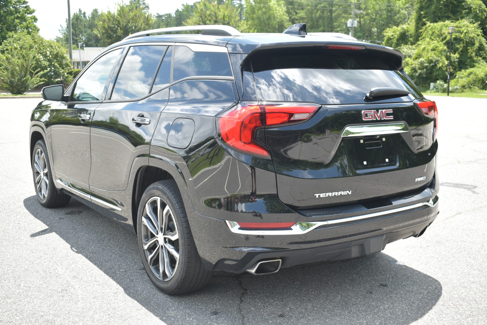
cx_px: 244
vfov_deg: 33.0
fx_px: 548
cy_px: 162
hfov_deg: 47.9
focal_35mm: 40
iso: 100
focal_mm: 27
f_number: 4
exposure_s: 1/160
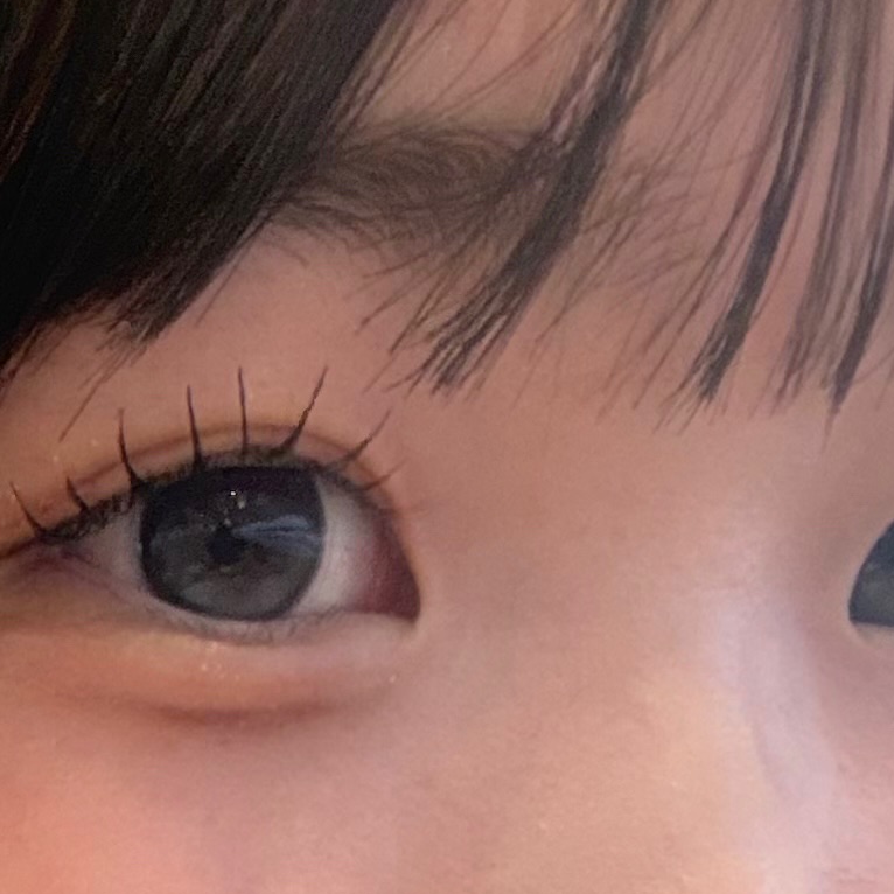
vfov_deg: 13.9
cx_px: -429
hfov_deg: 15.1
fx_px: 3126
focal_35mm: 107
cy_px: 1760
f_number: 1.9
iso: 125
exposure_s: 1/60
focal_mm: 2.69
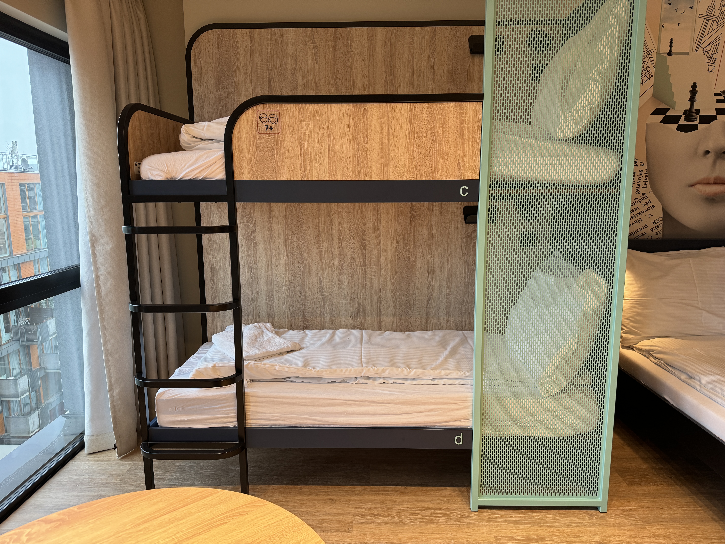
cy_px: 272
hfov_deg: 71.6
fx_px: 503
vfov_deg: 56.8
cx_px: 362
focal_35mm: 24
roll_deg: +0.4
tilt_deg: -10.2
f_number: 1.78
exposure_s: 1/50
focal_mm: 6.86
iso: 125
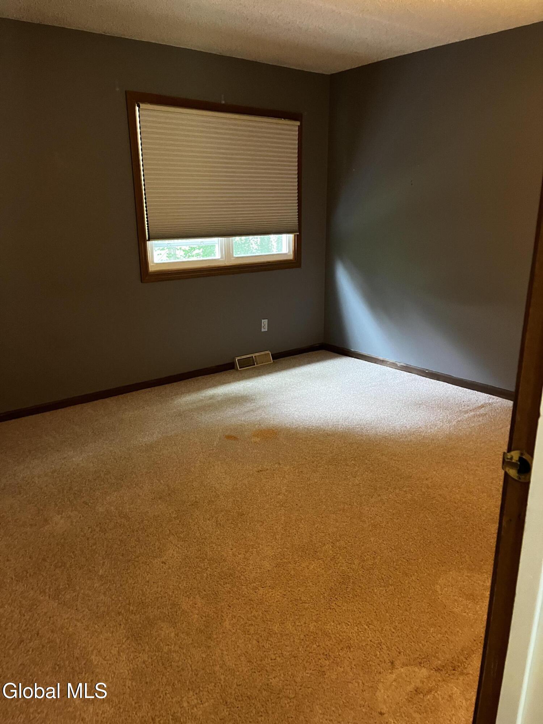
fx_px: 544
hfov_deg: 53.1
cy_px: 362
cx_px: 272
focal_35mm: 26
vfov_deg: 67.3
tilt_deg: -17.2
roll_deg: +1.3
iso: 640
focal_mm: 5.1
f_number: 1.6
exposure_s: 1/40
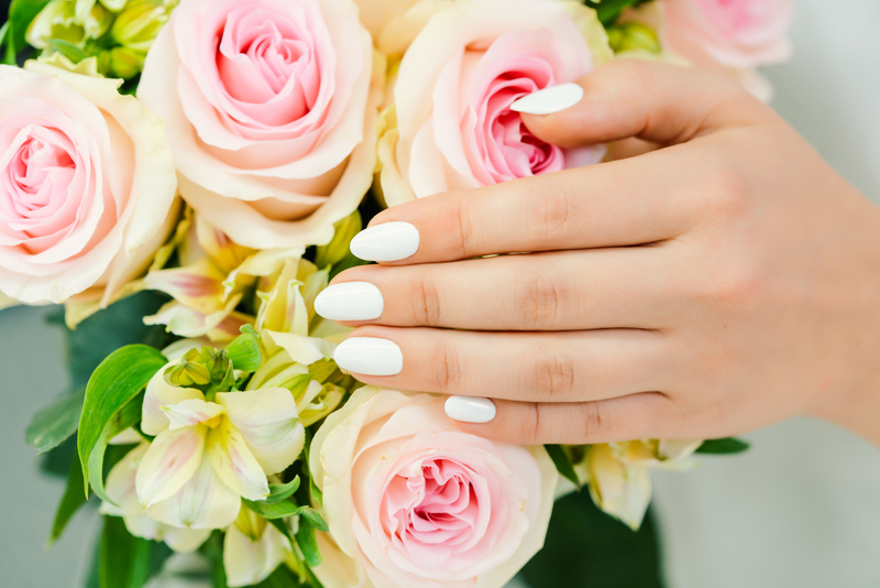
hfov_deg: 22.6
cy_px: 294
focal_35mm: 90
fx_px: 2201
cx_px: 440
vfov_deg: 15.2
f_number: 4
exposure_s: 1/100
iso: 400
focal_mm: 90
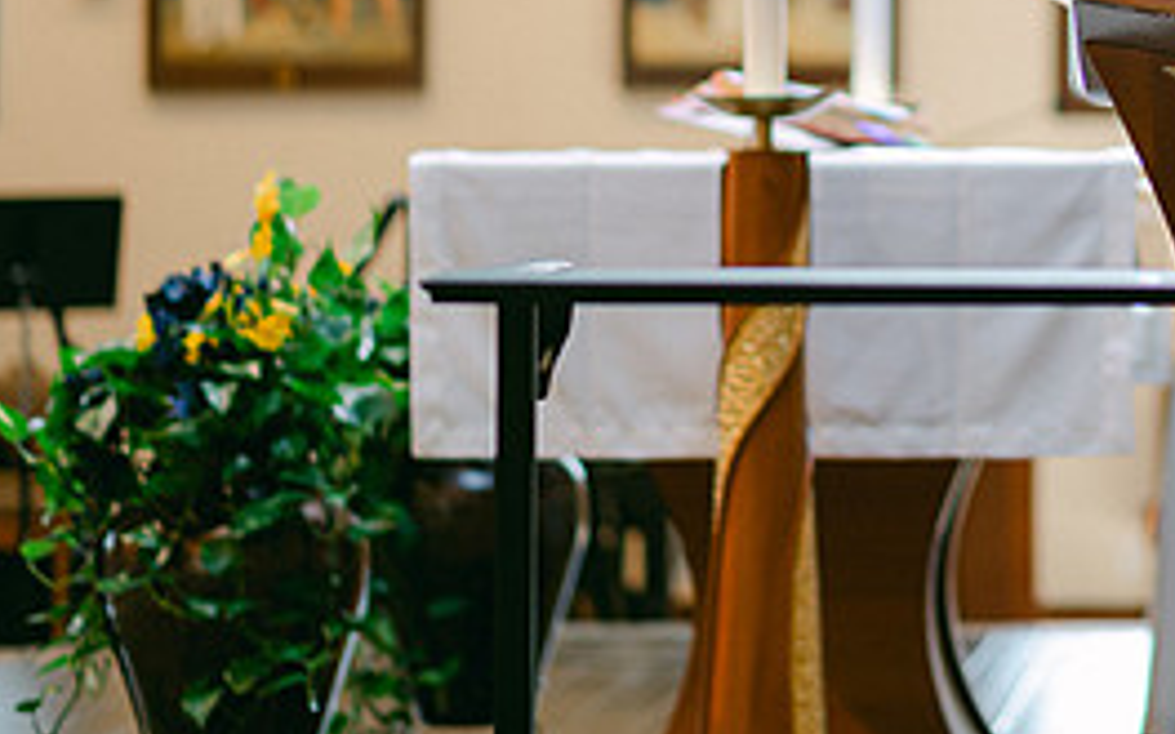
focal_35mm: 190
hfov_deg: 10.9
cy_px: -102
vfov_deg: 6.9
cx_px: 1215
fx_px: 6084
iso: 320
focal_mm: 85
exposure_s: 1/125
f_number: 1.8
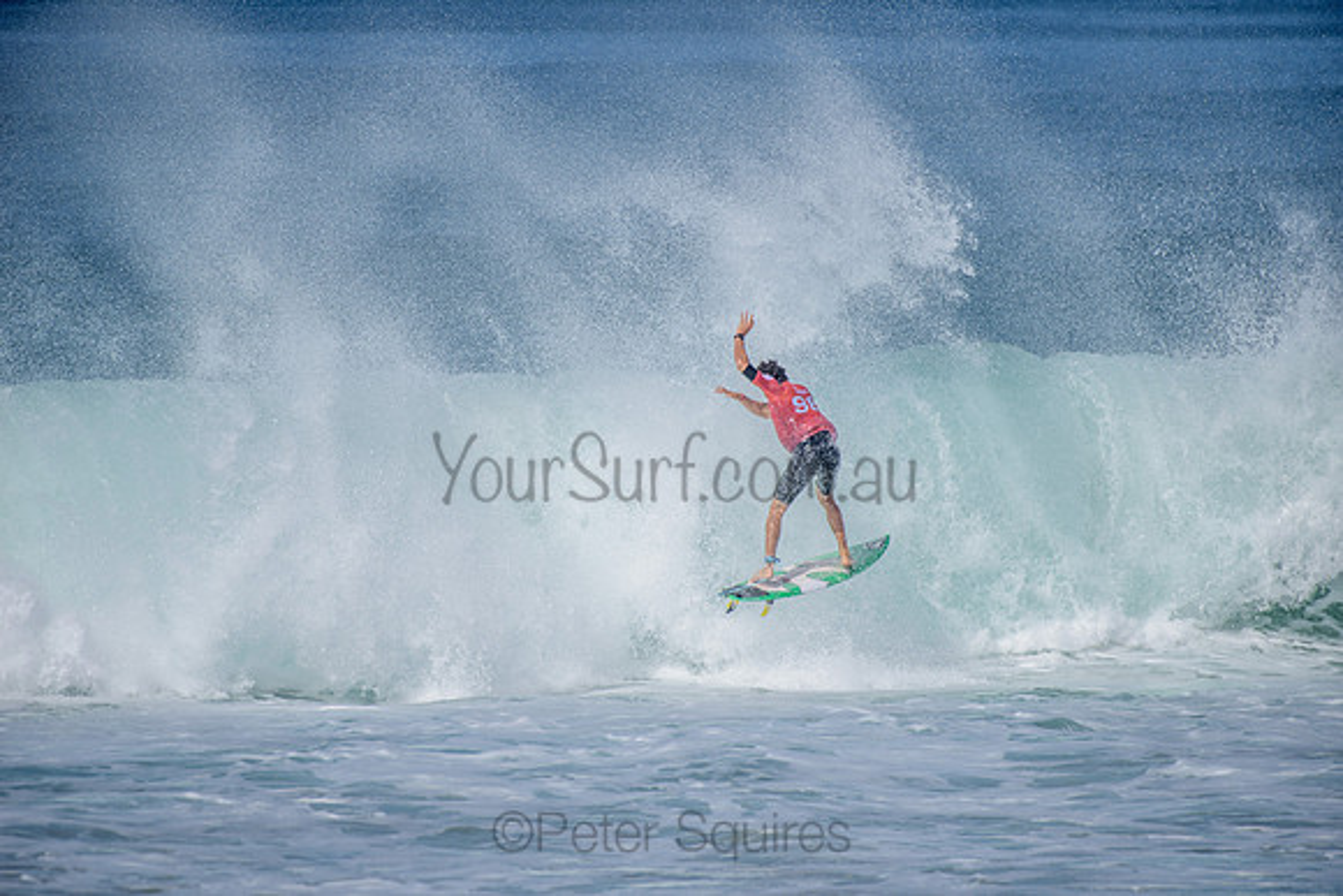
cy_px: 448
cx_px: 672
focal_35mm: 500
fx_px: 18656
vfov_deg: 2.8
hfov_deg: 4.1
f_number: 5.6
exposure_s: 1/2000
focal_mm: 500
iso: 160
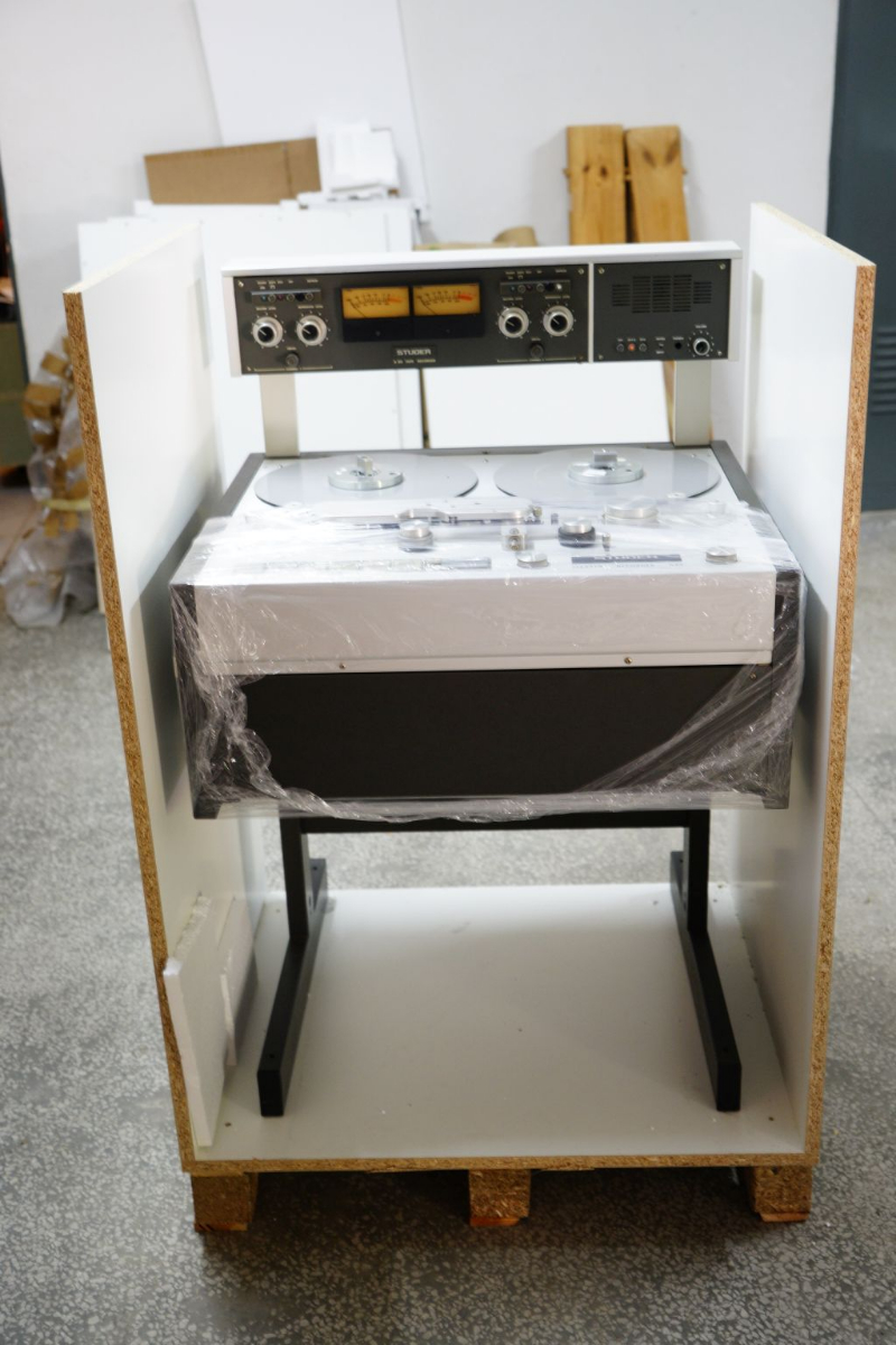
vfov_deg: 49.6
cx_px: 448
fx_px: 1456
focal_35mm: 39
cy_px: 672
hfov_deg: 34.2
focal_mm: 39
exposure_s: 1/13
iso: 1000
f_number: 4
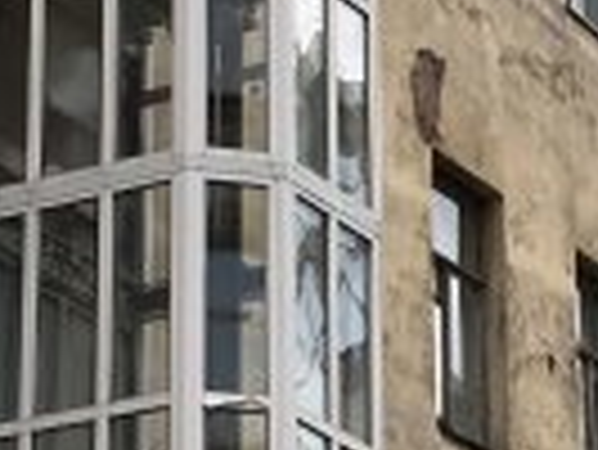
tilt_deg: +29.4
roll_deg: -3.0
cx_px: -36
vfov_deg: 6.2
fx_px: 4133
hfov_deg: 8.2
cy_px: -146
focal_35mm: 239
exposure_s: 1/100
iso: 80
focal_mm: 6
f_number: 2.4
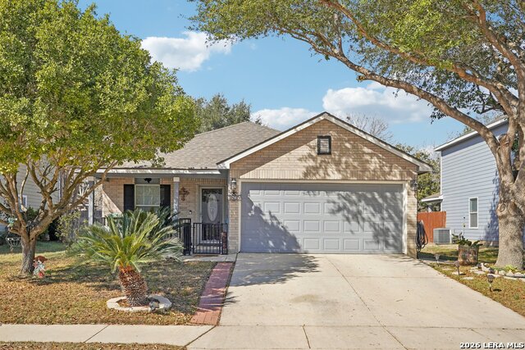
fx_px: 452
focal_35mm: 31
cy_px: 175
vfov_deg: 42.3
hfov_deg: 60.3
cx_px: 262
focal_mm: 31
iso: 100
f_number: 8
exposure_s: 1/250
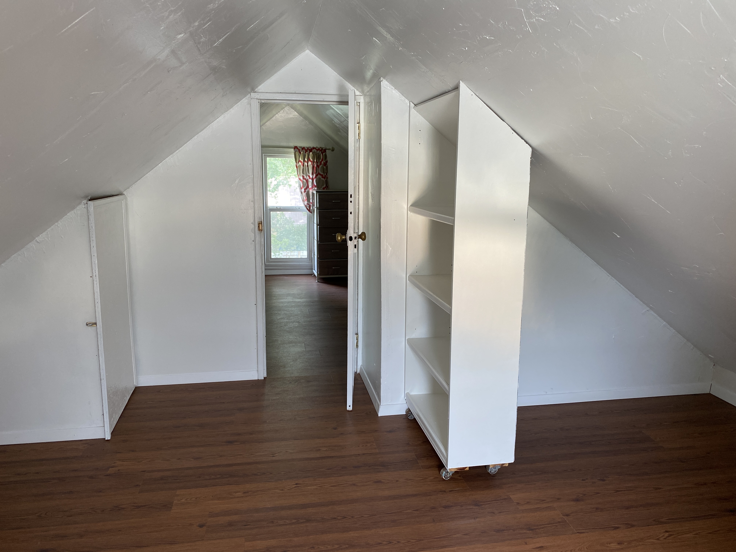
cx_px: 368
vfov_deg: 53.1
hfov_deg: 67.3
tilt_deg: -10.6
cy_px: 276
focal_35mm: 26
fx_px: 553
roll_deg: -0.4
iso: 80
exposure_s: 1/60
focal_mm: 4.25
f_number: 1.8
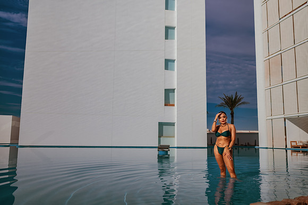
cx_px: 154
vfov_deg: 37.9
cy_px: 102
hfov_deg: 54.4
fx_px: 300
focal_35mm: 35
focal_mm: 35
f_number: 1.8
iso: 50
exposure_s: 1/8000
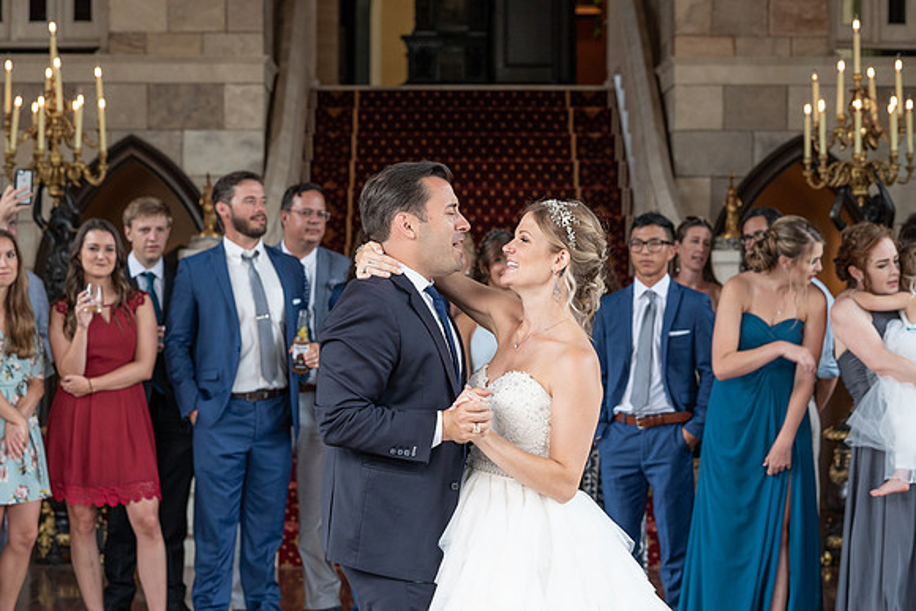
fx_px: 2437
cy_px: 285
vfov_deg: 14.3
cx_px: 473
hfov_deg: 21.3
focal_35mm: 96
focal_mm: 88
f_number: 5
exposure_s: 1/200
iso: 1000
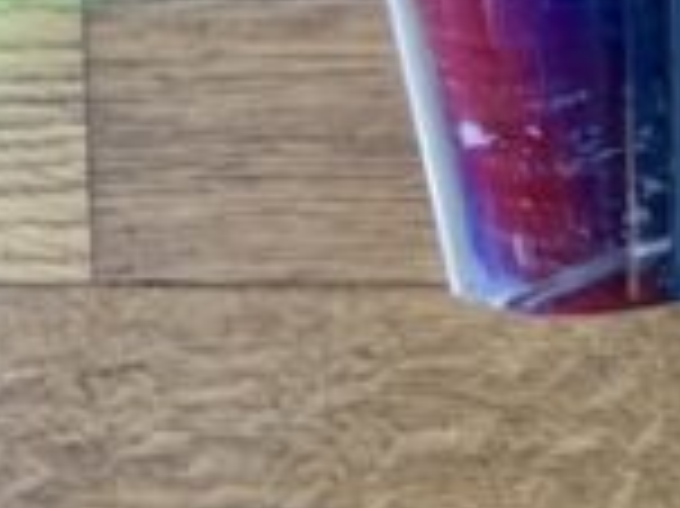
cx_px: 1623
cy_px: -656
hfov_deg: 5.6
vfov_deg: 4.3
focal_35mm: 340
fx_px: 6674
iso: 160
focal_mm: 5.96
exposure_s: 1/56
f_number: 1.6
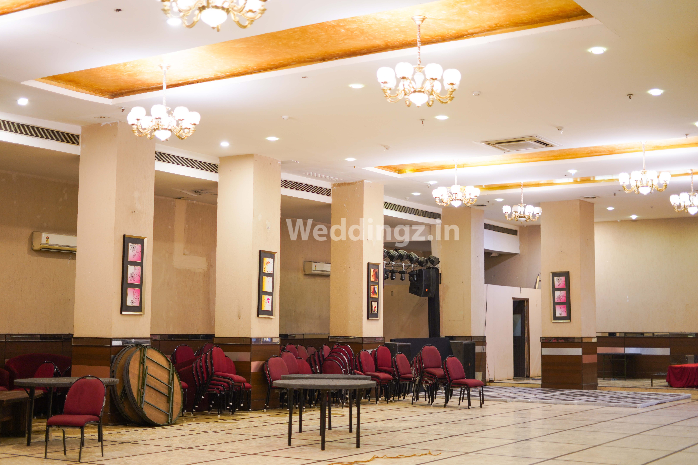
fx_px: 970
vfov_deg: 27.0
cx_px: 349
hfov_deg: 39.6
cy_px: 232
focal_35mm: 50
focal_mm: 50
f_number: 1.8
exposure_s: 1/40
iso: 400
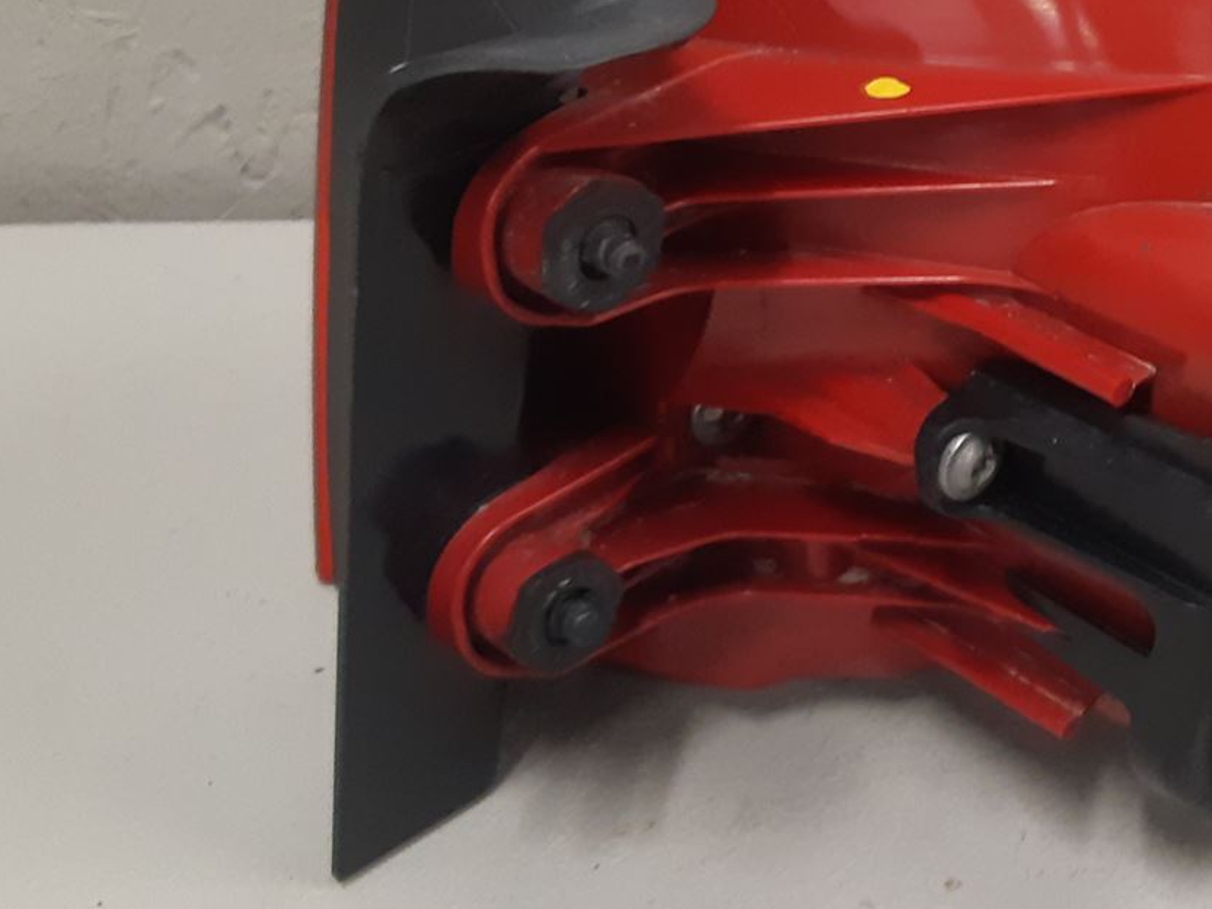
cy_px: 87
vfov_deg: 22.4
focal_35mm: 64
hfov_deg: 27.0
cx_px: 1428
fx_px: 2241
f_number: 1.7
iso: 200
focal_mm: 3.93
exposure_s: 1/50
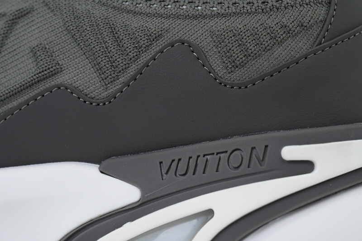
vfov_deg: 13.7
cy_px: 120
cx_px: 181
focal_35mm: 100
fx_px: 1005
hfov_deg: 20.4
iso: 400
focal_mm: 100
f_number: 11
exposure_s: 1/100
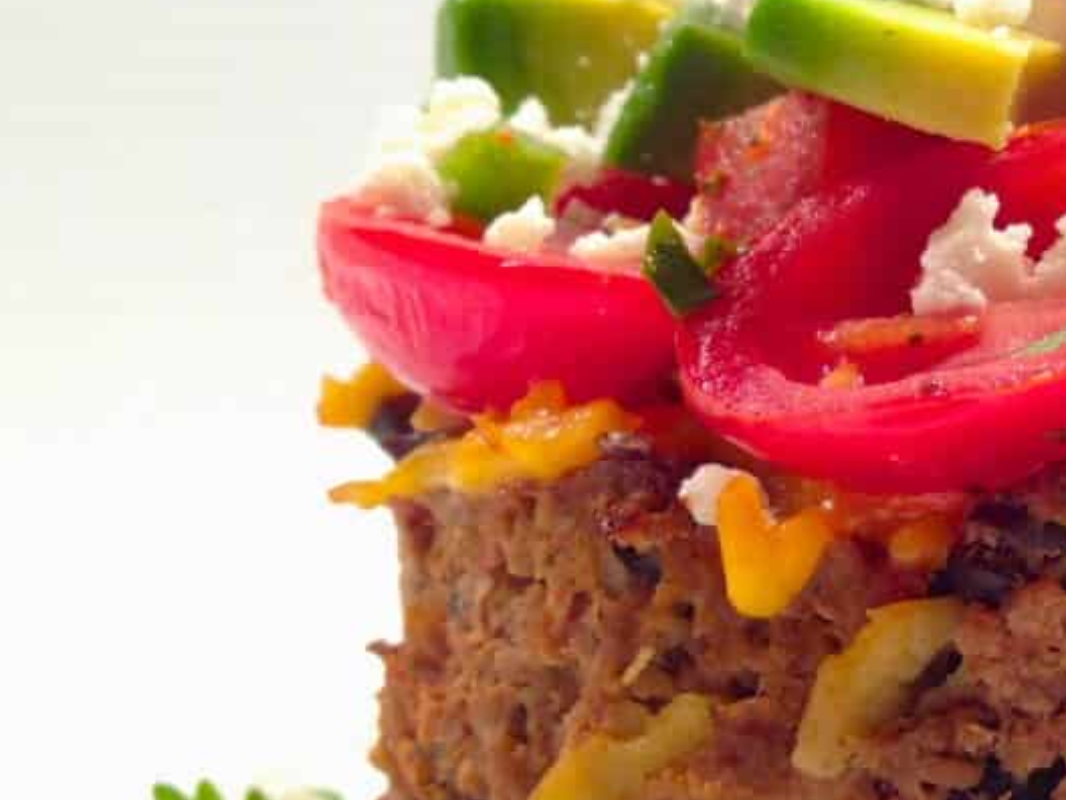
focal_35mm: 75
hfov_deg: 24.7
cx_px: 1076
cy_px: 432
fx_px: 2310
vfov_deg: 19.6
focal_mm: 4.13
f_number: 2.4
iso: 50
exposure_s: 1/40
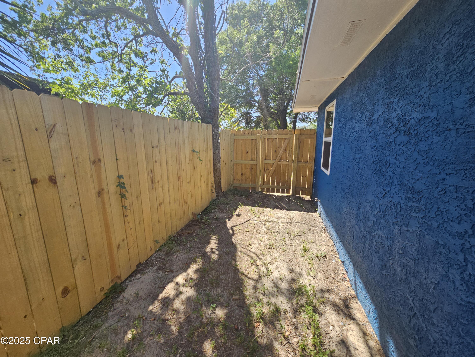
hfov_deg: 106.2
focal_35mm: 13
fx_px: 178
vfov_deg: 89.9
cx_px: 238
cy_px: 178
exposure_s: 1/585
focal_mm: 2.2
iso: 50
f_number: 2.2
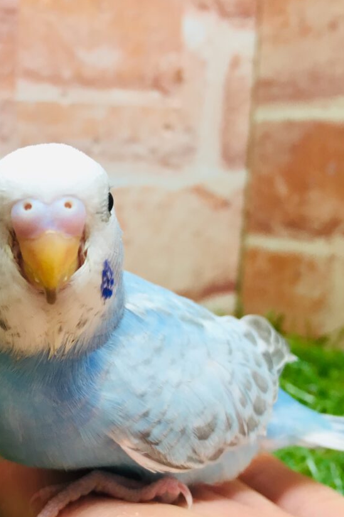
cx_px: 62
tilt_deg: -11.0
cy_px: 269
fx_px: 631
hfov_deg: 29.7
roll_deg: -0.7
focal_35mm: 44
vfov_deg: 44.5
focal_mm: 4.15
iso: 64
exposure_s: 1/30
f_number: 2.2
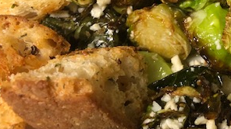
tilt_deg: -34.1
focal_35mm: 66
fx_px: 404
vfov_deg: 17.1
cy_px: -43
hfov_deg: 30.3
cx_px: 215
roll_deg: +0.8
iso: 40
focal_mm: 3.99
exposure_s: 1/24
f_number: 1.8
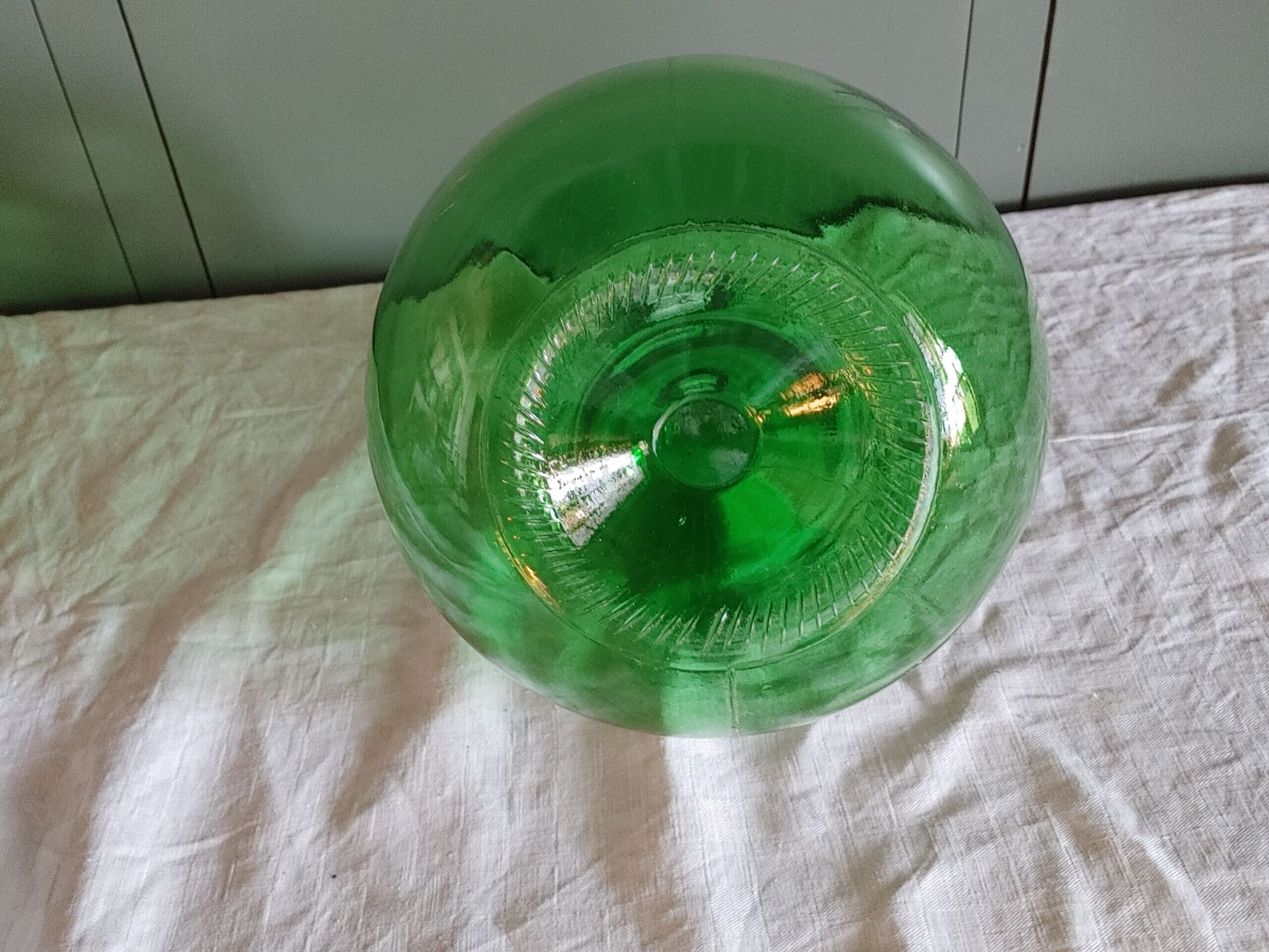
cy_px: 476
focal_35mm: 33
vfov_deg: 42.9
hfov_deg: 55.4
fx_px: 1210
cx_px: 634
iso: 600
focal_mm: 4.81
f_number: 1.8
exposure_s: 1/40
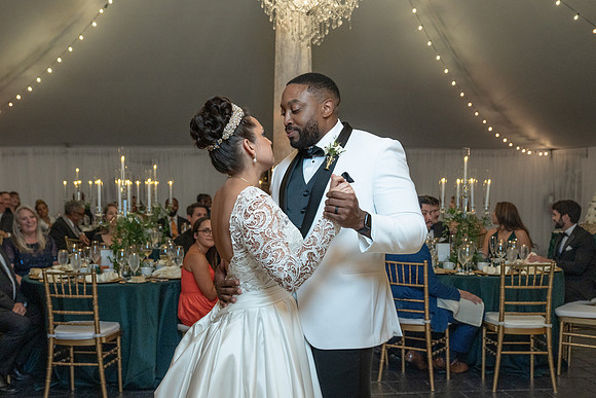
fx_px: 749
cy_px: 208
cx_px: 267
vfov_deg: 29.7
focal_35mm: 45
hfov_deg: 43.4
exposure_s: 1/200
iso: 2000
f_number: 4
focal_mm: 39
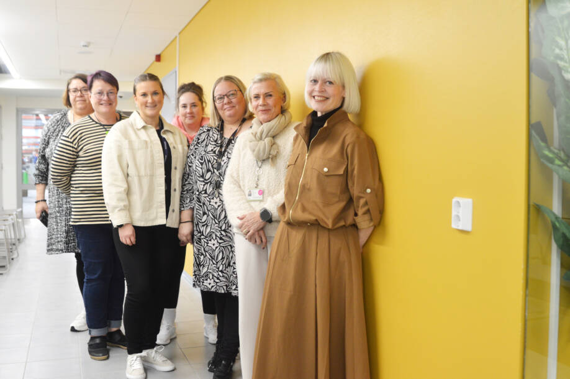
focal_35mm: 36
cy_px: 190
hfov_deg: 53.2
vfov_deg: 36.8
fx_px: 569
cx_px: 285
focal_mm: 24
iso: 640
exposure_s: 1/60
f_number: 2.8
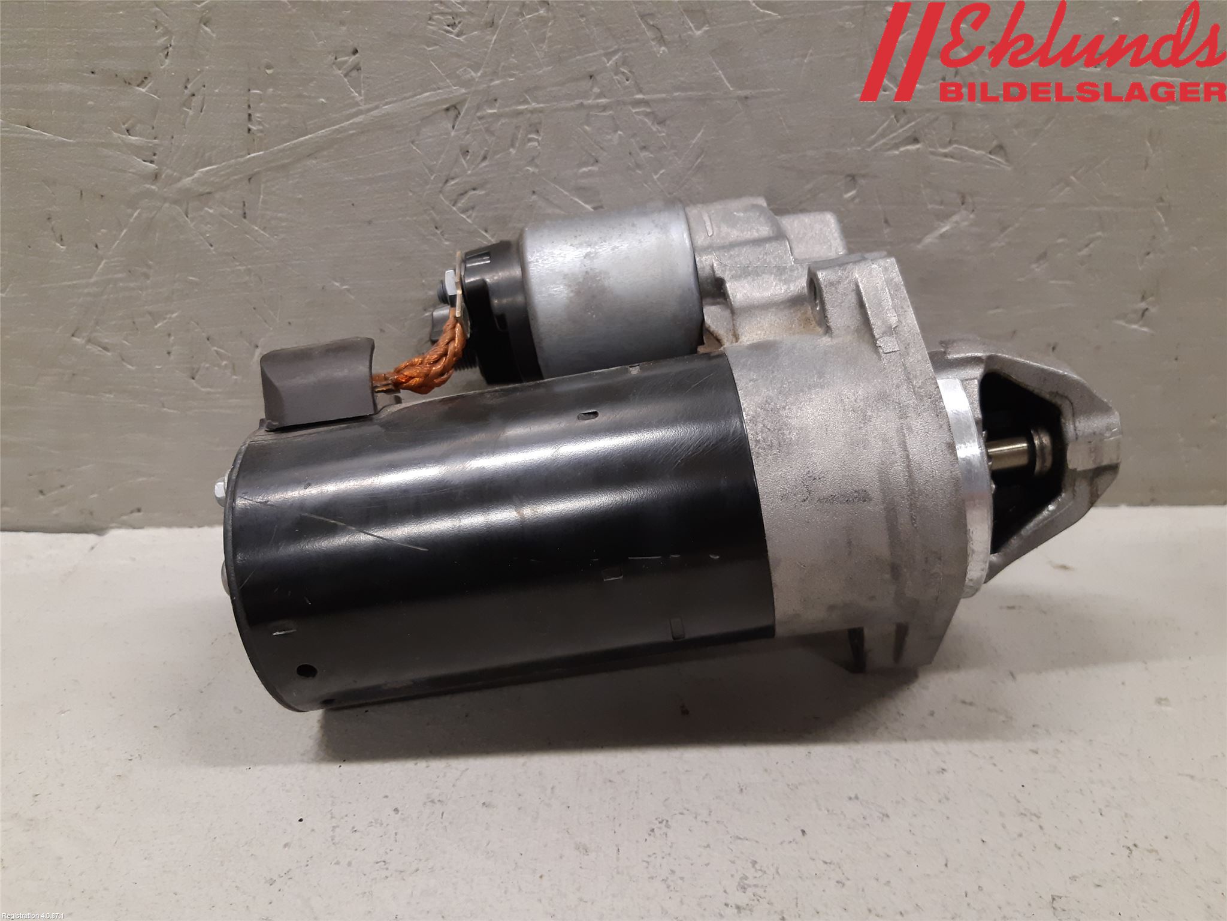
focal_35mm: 26
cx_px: 614
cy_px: 460
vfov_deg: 53.1
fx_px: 922
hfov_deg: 67.3
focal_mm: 3.93
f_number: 1.7
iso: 160
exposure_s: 1/50
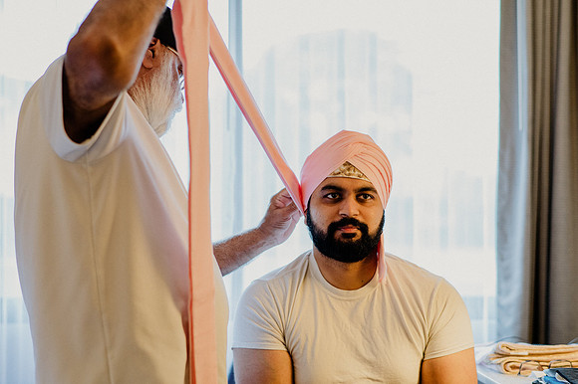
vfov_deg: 22.2
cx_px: 301
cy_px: 202
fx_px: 979
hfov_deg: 32.9
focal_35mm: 61
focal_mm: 58
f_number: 2.2
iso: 2000
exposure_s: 1/100
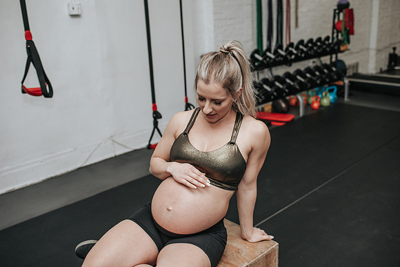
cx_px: 209
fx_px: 407
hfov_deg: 52.3
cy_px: 127
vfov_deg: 36.3
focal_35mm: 37
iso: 800
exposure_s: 1/200
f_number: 3.2
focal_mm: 35
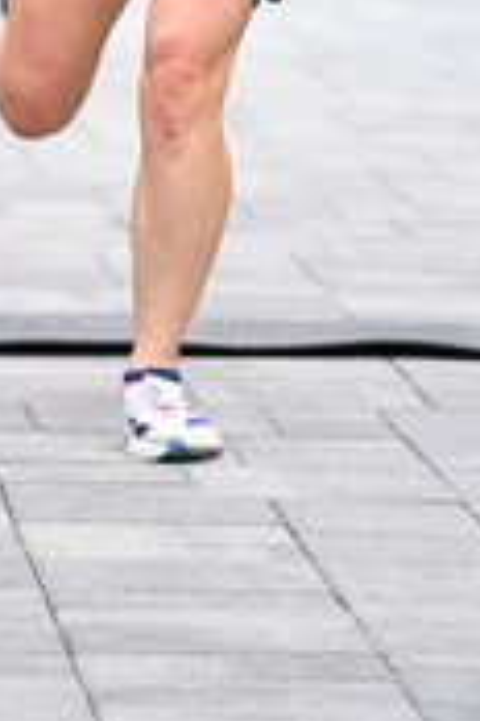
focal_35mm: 379
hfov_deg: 3.6
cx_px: 188
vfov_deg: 5.4
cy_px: -298
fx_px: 7579
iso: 1250
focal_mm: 120
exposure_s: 1/1250
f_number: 2.8
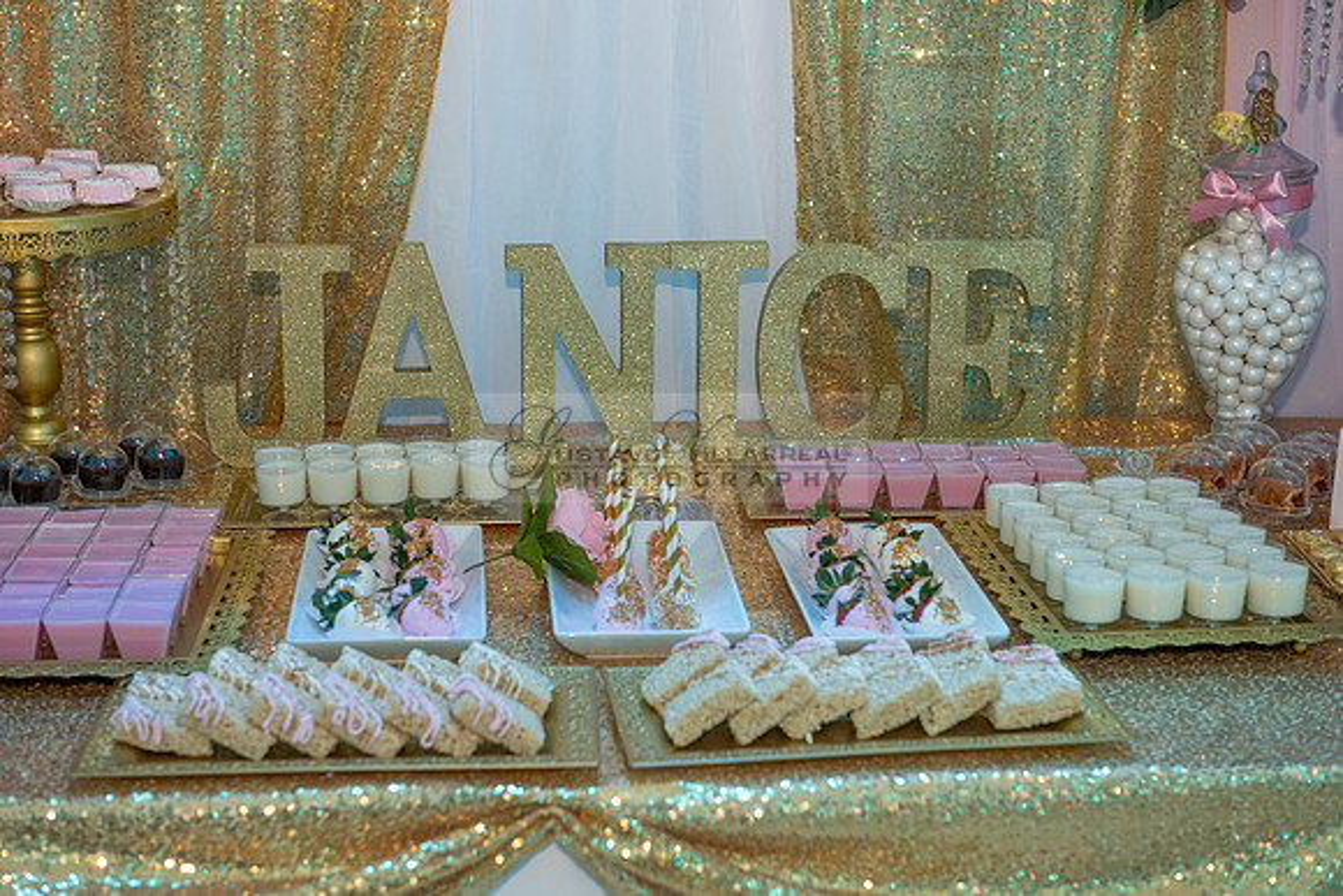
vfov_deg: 22.6
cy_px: 448
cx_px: 672
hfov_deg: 33.4
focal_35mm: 60
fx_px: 2239
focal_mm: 60
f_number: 5
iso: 1600
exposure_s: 1/125
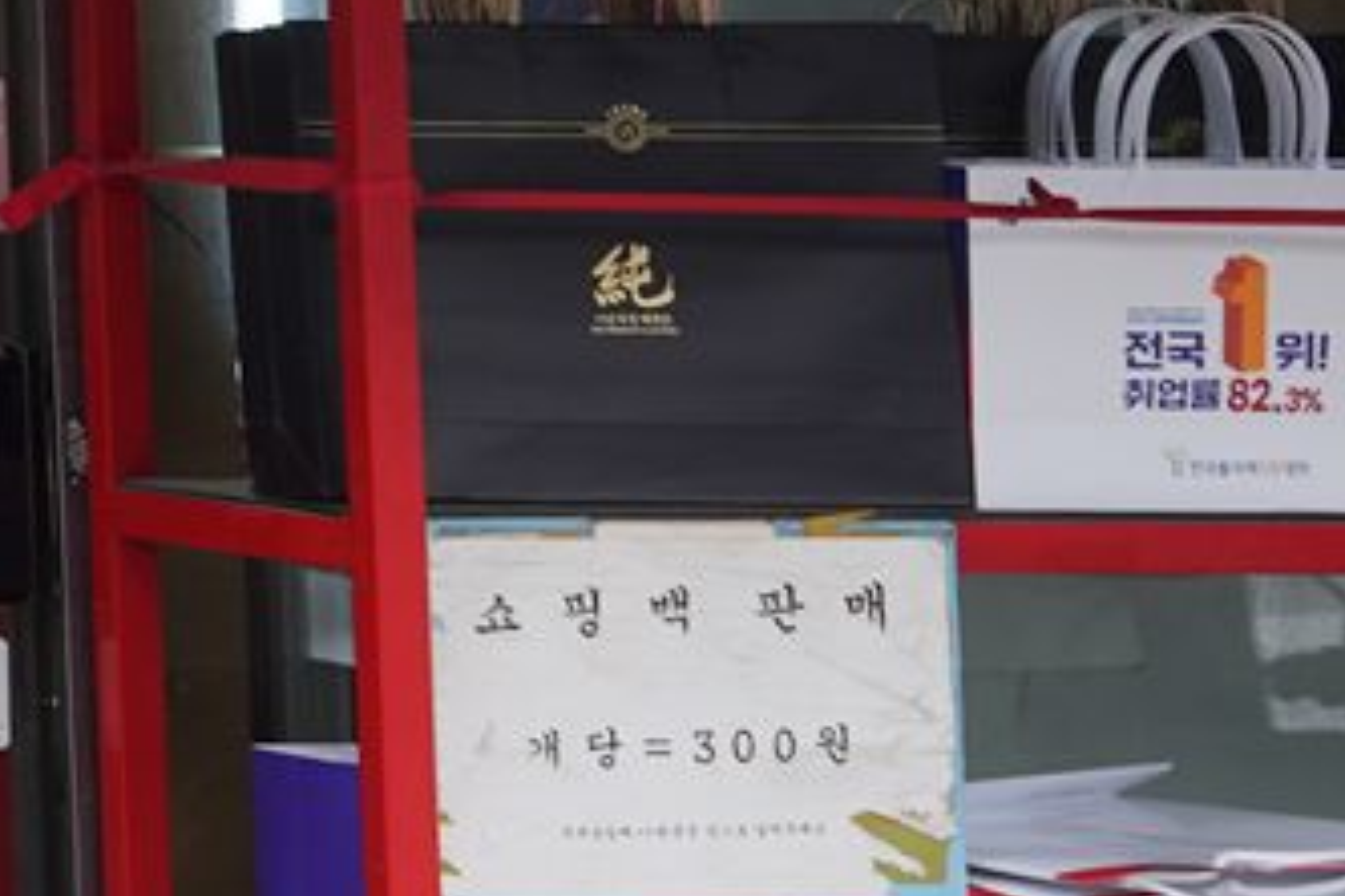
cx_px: -2492
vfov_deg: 9.3
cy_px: -303
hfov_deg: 10.6
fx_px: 5380
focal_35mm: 144
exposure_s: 1/100
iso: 100
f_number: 5.6
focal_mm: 24
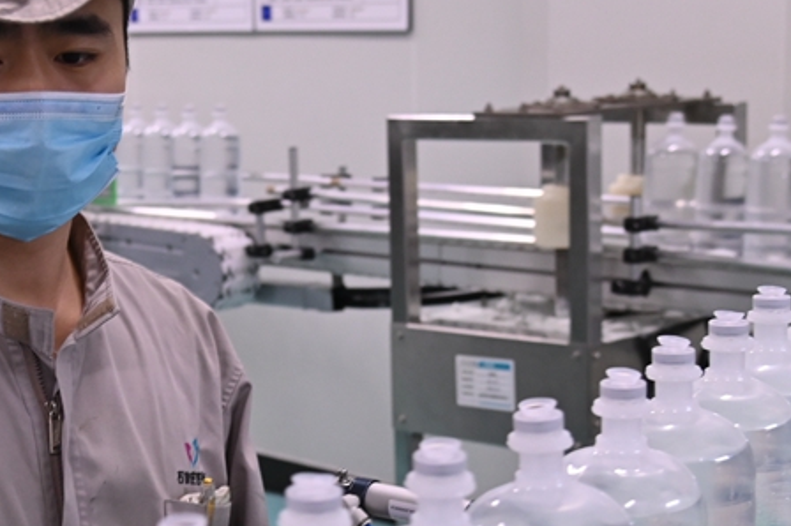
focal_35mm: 83
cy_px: 340
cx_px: 191
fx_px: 1822
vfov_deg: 16.4
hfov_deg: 24.2
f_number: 4.5
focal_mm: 31
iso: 1250
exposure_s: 1/40
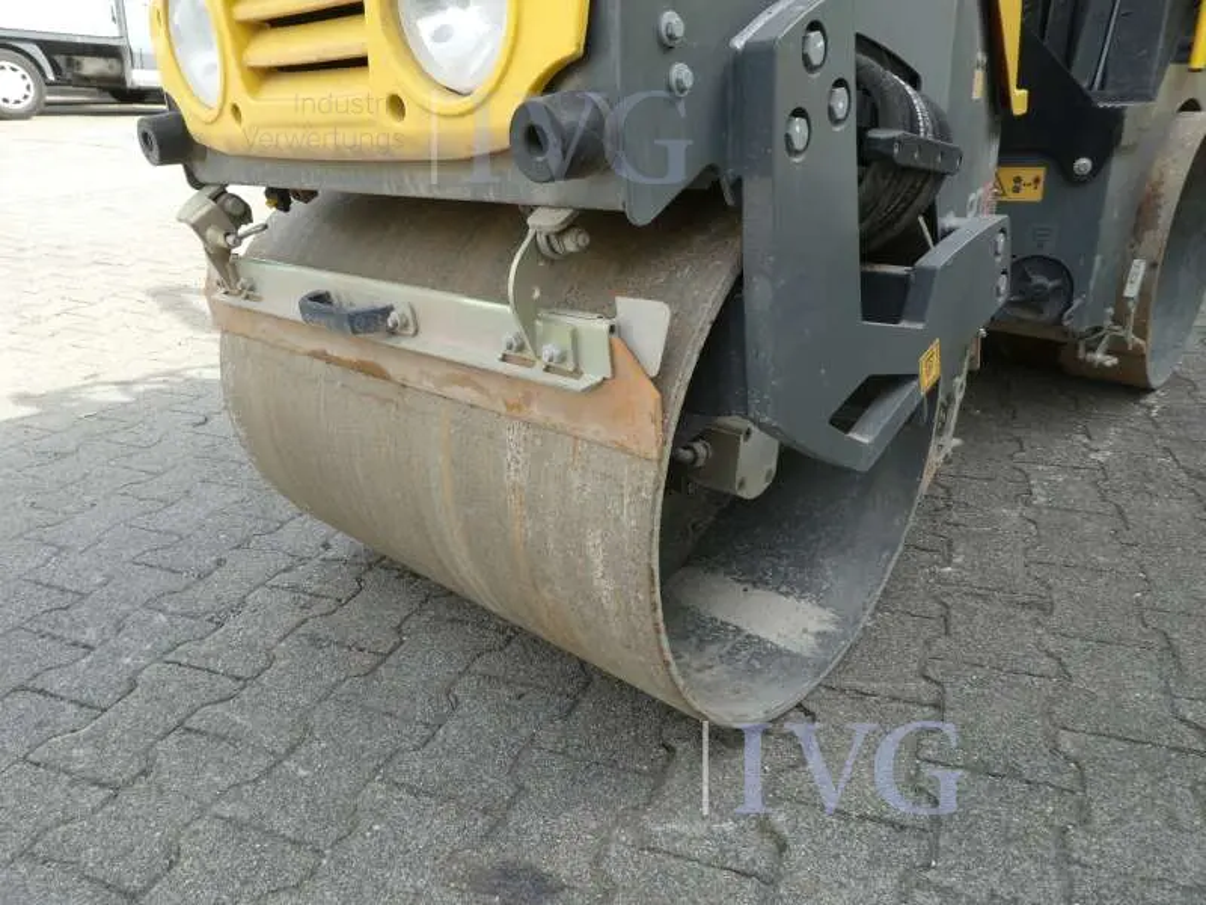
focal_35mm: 24
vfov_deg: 56.8
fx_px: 836
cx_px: 603
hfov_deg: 71.6
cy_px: 452
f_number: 3.3
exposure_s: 1/200
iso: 80
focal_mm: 4.3
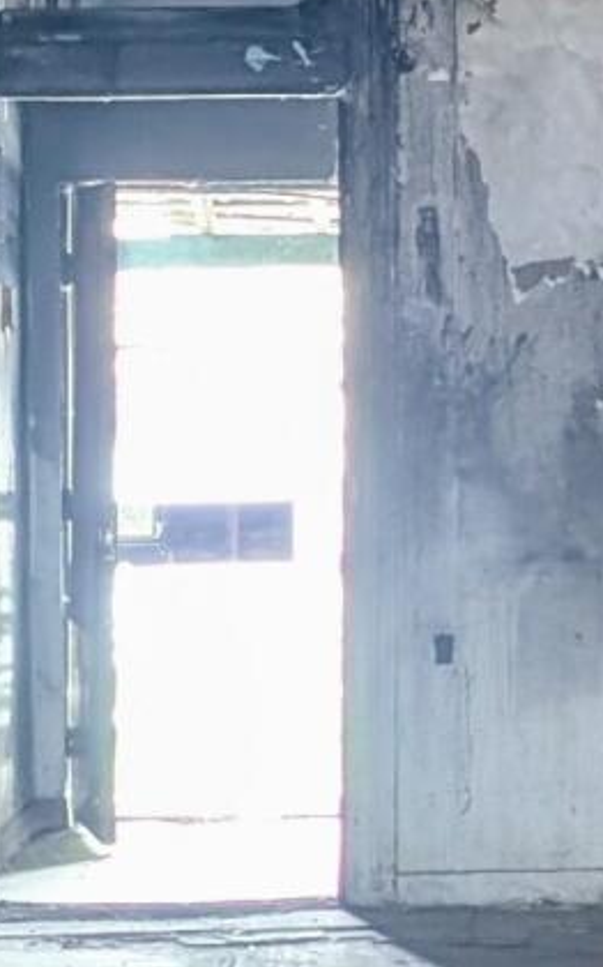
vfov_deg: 11.5
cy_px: 221
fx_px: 4792
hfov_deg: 7.0
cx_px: 1008
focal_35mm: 182
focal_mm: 6.9
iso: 453
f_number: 1.68
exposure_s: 1/59.6
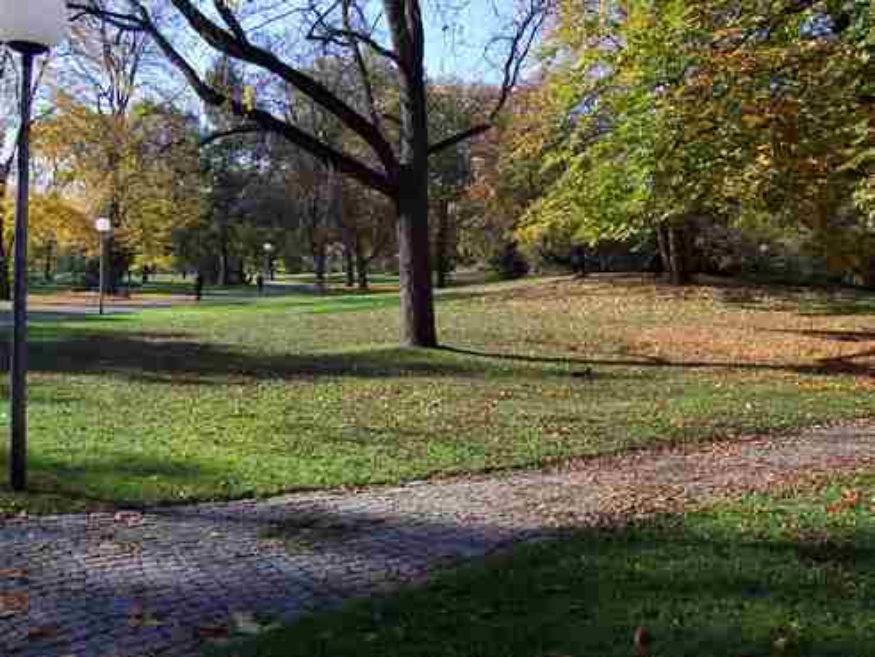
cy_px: 328
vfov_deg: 41.8
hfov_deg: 53.9
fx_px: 860
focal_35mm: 34
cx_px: 438
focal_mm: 5.6
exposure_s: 1/180
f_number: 5.6
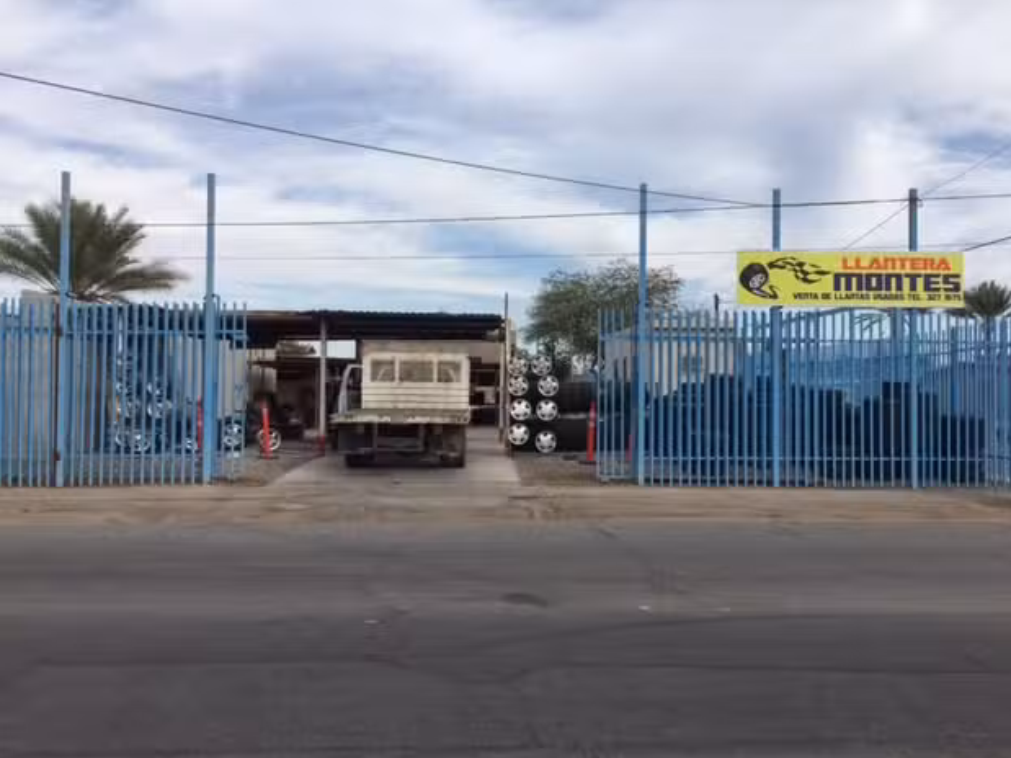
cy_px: 382
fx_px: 876
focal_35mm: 30
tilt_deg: -0.2
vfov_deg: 46.8
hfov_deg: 60.0
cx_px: 521
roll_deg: -0.1
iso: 32
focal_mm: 4.15
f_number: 2.2
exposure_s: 1/1721
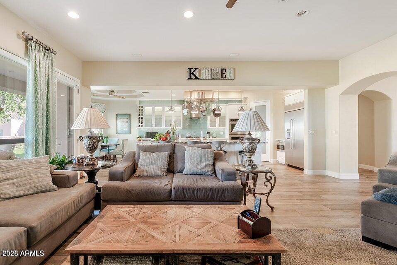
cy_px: 132
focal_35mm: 16
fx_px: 177
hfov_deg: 96.7
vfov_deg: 73.8
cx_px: 198
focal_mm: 16
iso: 100
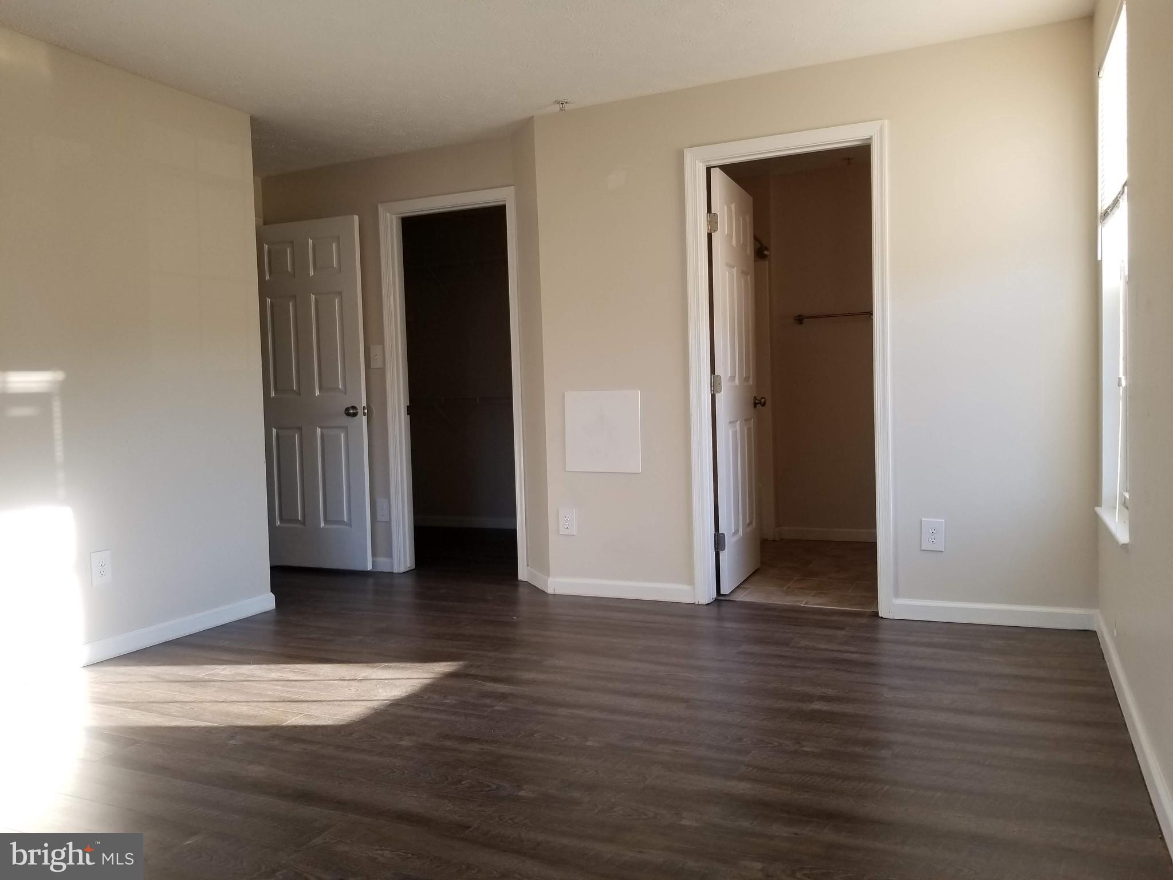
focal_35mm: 26
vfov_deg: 53.1
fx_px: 881
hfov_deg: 67.3
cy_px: 440
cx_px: 586
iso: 80
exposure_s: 1/120
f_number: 1.7
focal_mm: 4.3
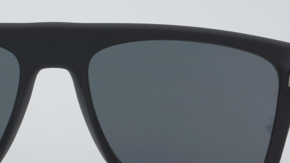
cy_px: 83
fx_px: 838
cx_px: 53
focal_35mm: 109
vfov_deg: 11.1
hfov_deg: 19.4
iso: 100
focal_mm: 40
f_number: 32
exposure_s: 1/4
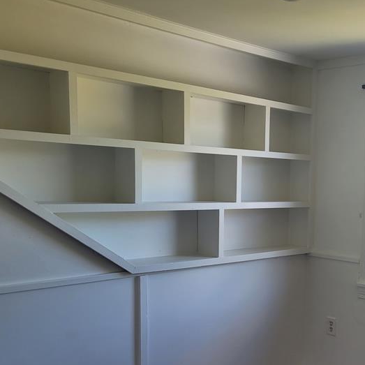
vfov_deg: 37.1
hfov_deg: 36.3
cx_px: 290
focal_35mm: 45
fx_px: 537
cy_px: 250
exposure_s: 1/120
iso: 50
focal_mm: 5.4
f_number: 1.8
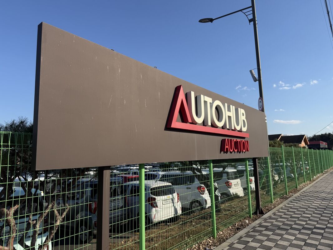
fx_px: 231
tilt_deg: +7.0
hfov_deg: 71.6
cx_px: 166
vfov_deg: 56.8
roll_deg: +1.4
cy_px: 125
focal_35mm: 24
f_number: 1.78
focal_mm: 6.76
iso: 80
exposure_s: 1/4405
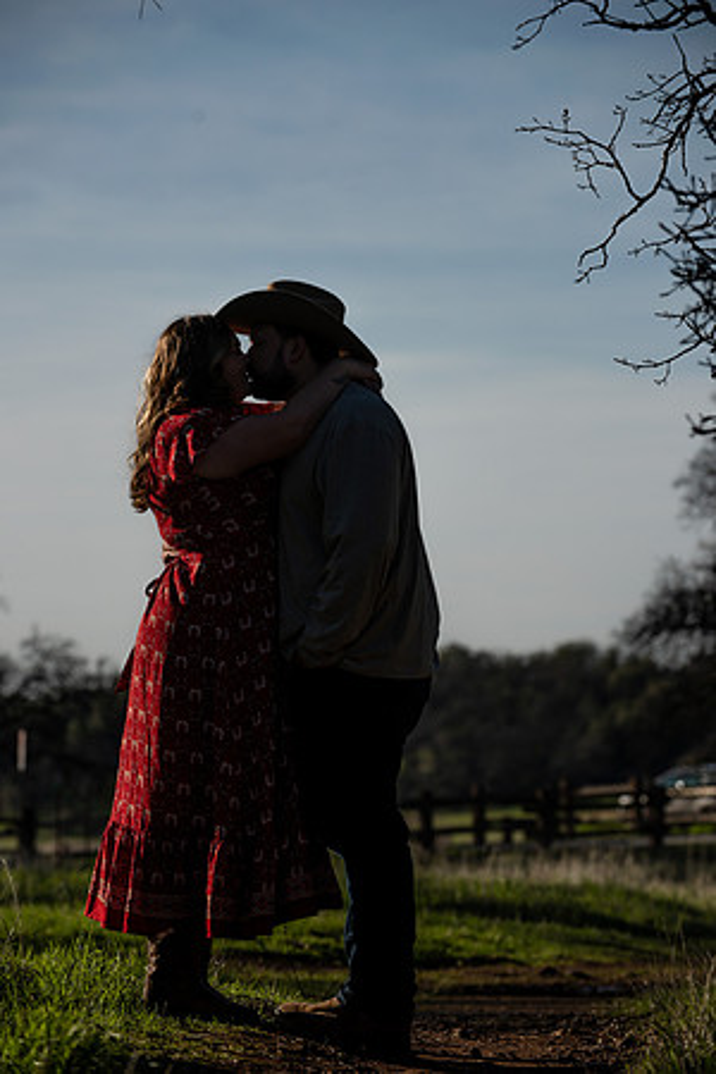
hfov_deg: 10.2
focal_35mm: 135
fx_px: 4027
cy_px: 537
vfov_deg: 15.2
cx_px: 358
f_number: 4.5
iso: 50
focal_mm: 135
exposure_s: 1/2000
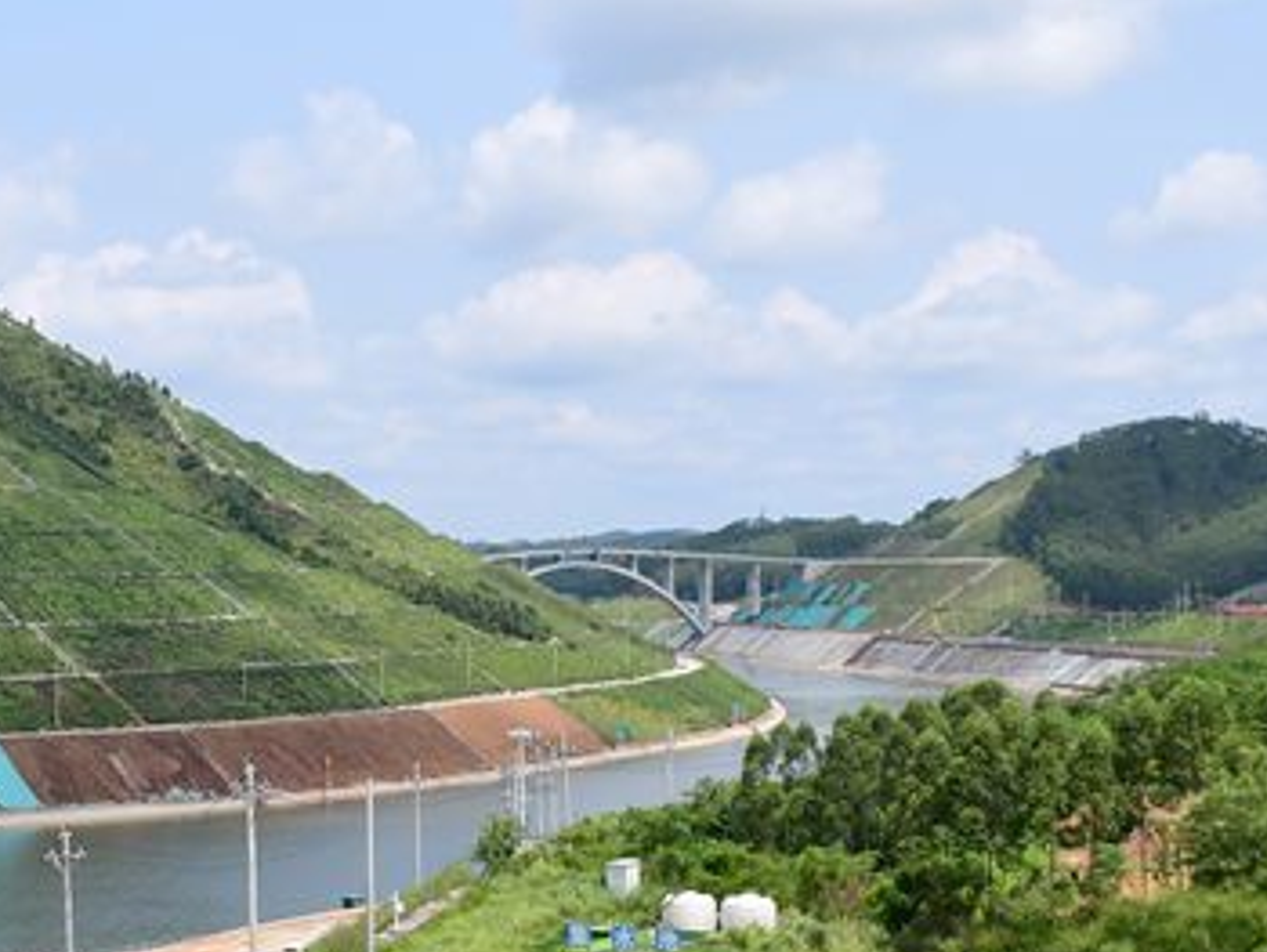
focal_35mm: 79
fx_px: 2894
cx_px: 384
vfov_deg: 18.7
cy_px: 552
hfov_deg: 24.5
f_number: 5
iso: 100
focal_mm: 18
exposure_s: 1/640
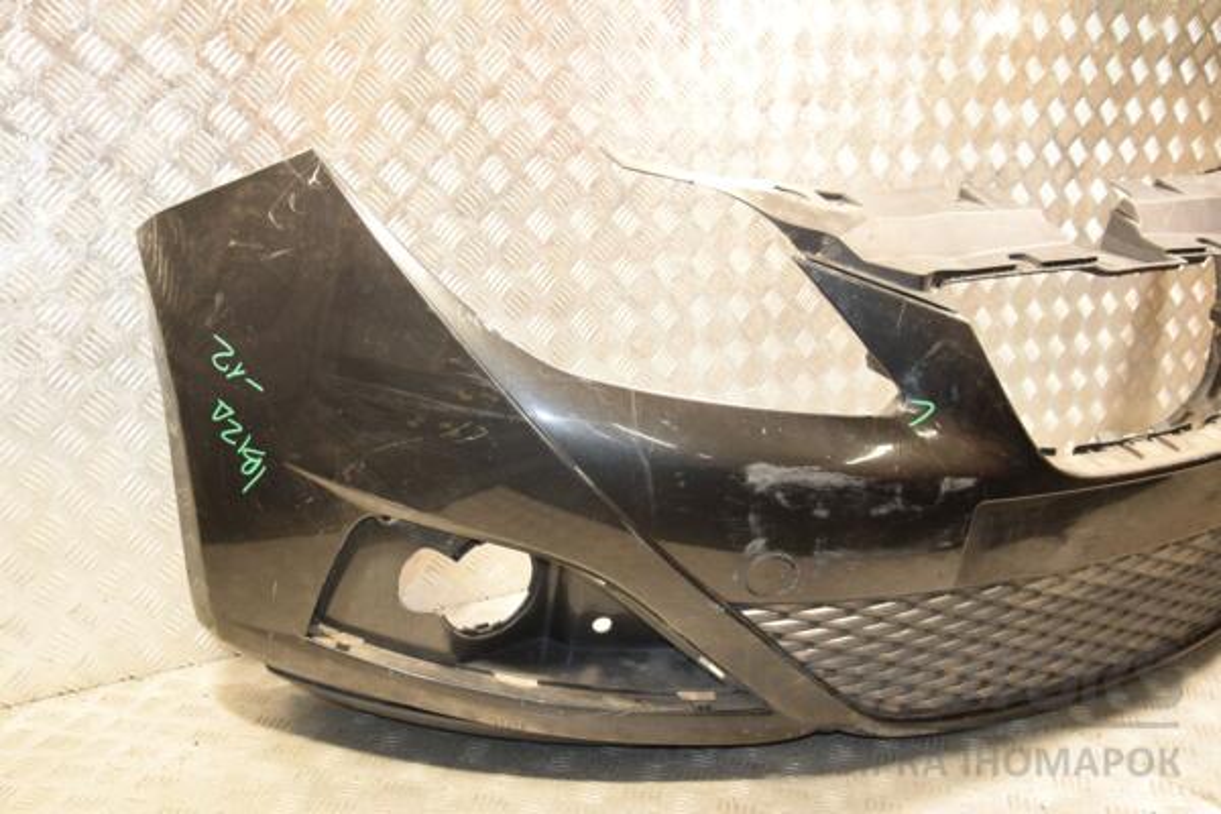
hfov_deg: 51.3
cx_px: 610
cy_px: 407
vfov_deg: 35.5
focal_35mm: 38
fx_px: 1272
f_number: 5
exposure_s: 1/80
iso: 800
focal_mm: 25
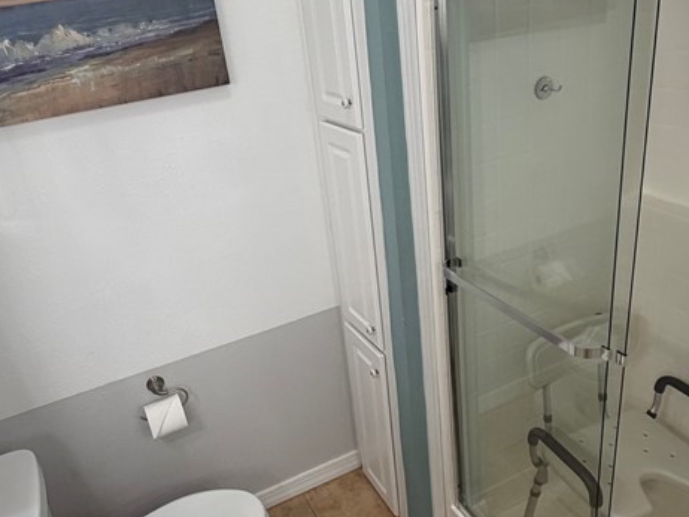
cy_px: 244
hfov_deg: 58.3
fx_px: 617
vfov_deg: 45.5
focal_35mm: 31
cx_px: 331
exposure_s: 1/120
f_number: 2.2
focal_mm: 2.22
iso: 200
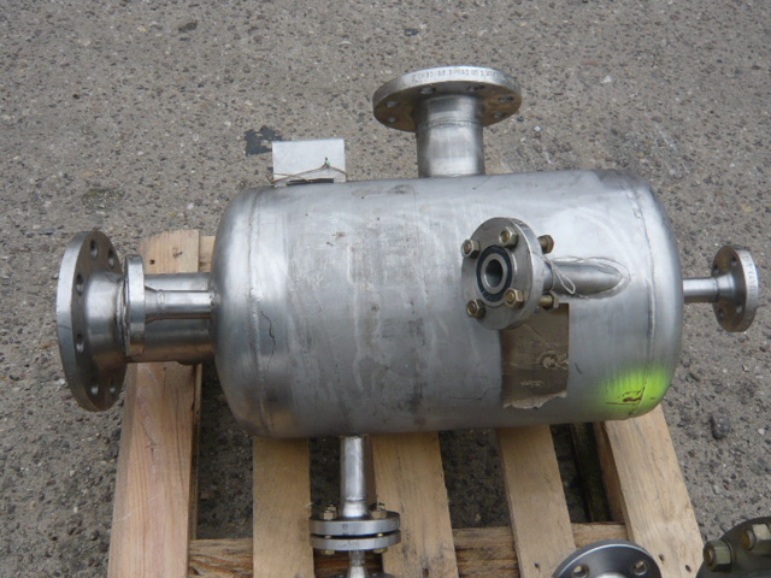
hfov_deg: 51.4
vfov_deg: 39.7
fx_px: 802
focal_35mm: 36
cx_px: 386
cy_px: 289
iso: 100
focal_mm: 4.6
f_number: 2.8
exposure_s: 1/320
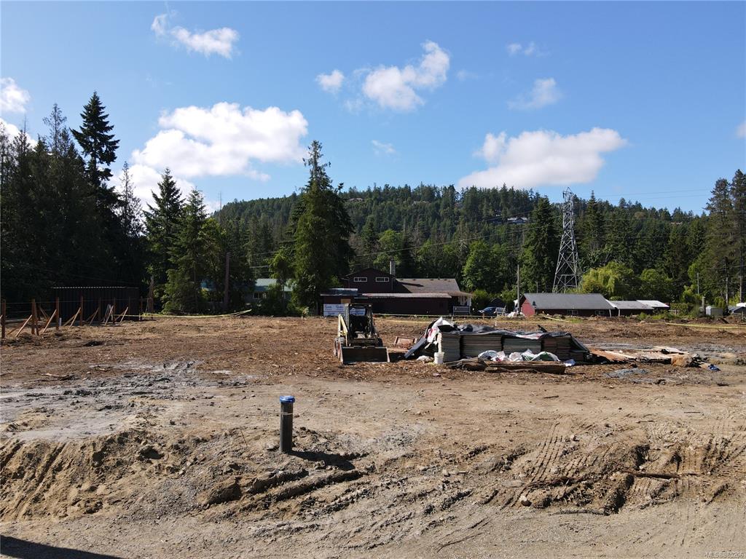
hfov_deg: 71.6
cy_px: 280
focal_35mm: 24
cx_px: 373
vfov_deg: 56.8
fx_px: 517
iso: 100
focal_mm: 4.5
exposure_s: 1/40
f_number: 2.8
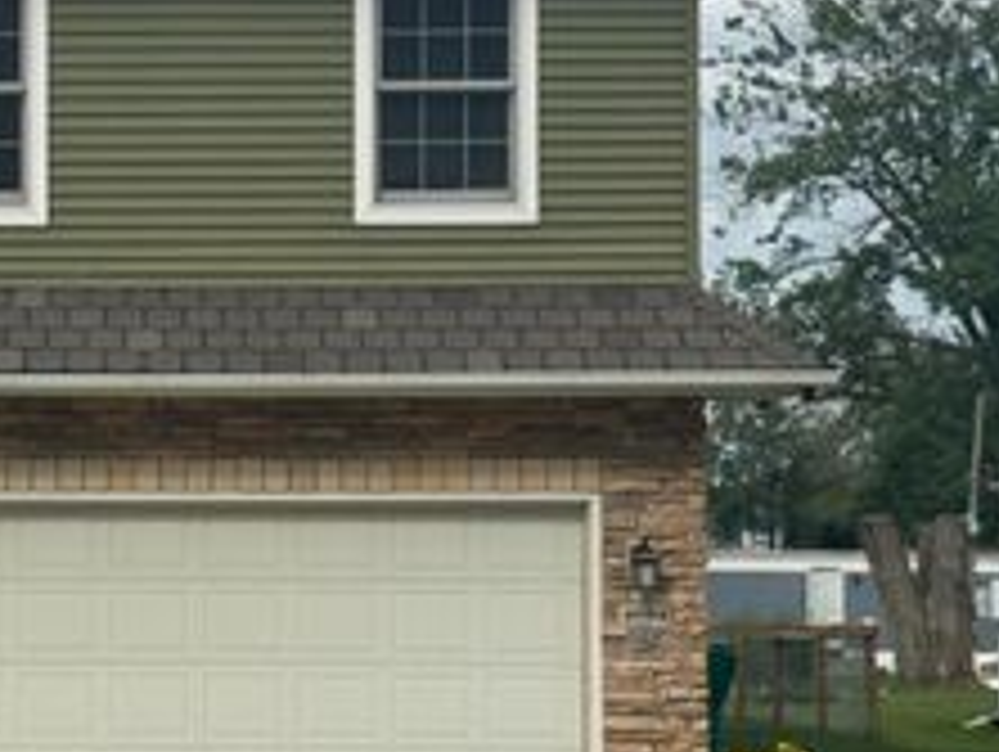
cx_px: 9
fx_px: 3120
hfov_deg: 17.8
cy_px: 399
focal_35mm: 108
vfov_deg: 13.7
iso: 64
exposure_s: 1/4049
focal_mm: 6.76
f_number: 1.78
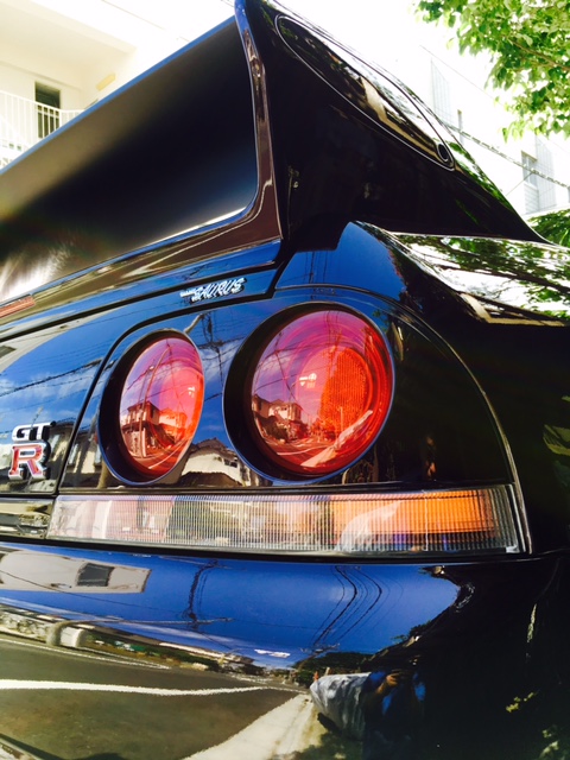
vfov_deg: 61.7
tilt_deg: +4.7
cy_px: 380
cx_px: 285
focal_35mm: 29
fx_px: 637
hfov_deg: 48.2
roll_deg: +3.4
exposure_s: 1/157
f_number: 2.2
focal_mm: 4.15
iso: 25
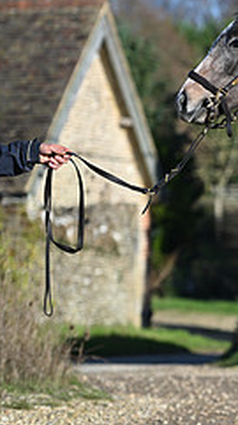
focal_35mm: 293
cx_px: 488
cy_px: 188
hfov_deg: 4.1
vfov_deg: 7.4
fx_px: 3298
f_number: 3.5
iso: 110
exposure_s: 1/1250
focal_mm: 116
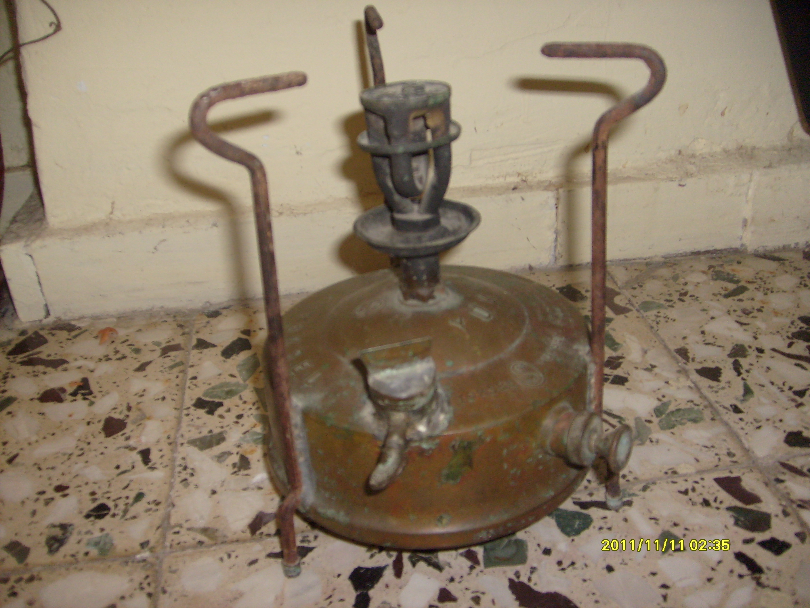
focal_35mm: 35
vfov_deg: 40.7
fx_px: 819
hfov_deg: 52.6
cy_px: 304
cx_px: 405
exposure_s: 1/45
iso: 100
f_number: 2.8
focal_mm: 5.8
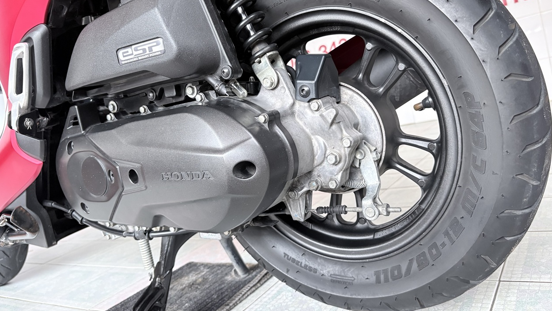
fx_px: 424
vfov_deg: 40.1
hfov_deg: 66.1
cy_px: 132
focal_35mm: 29
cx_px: 279
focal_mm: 5.96
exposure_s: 1/60
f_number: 1.6
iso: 250
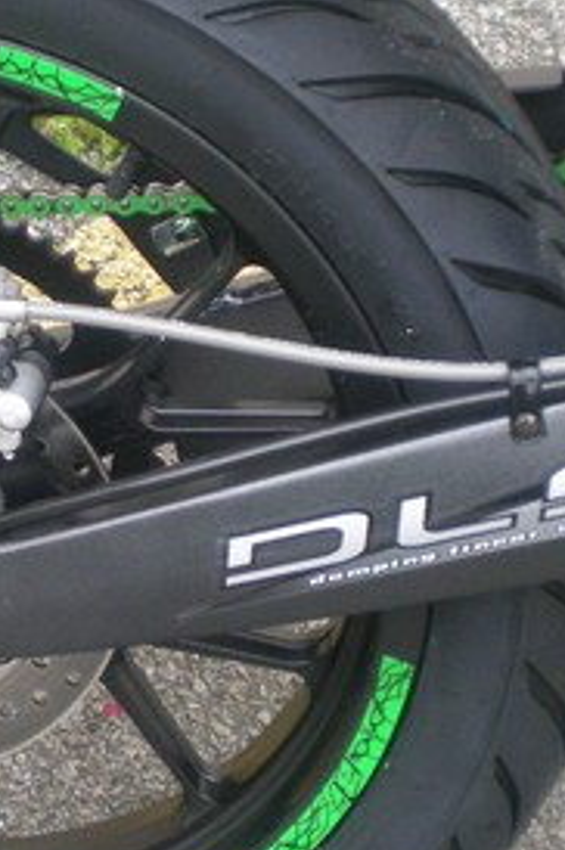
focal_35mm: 107
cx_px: -56
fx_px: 2525
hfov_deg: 12.5
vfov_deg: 19.1
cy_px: 493
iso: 200
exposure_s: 1/39
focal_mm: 7.4
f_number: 3.5
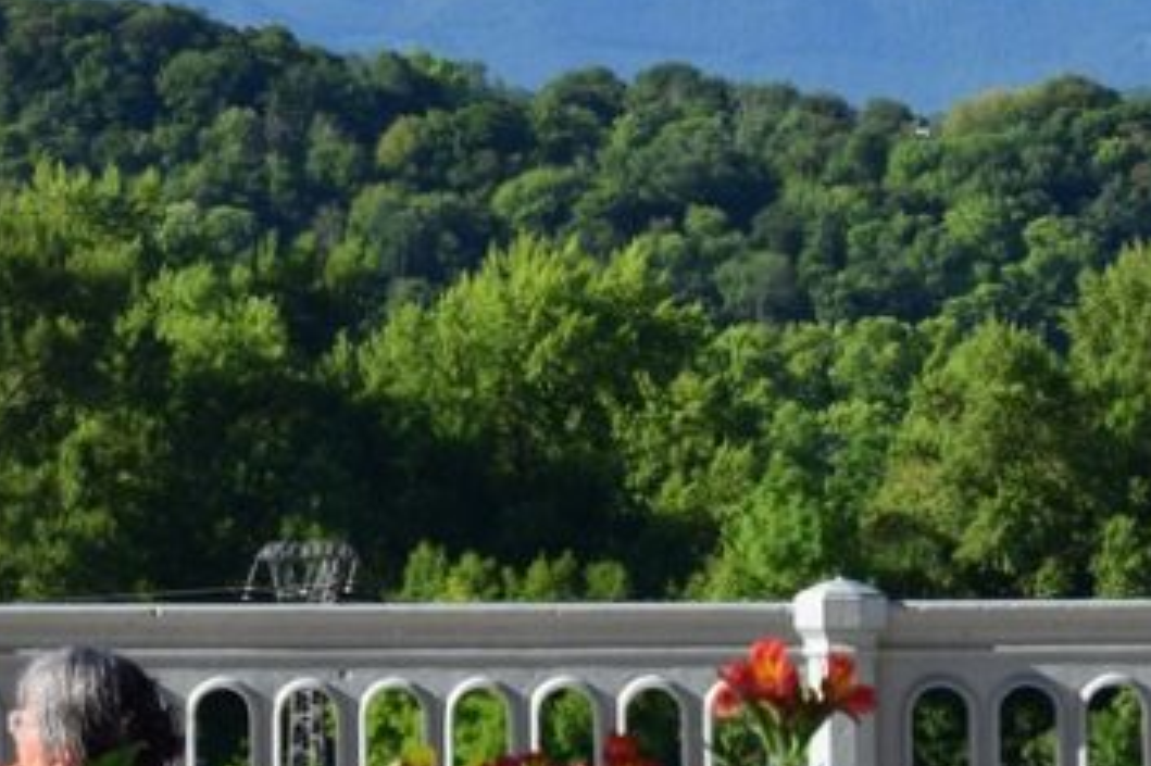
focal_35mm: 284
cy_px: 215
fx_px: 9075
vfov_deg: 4.8
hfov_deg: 7.3
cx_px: 352
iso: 400
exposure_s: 1/125
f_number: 9
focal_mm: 48
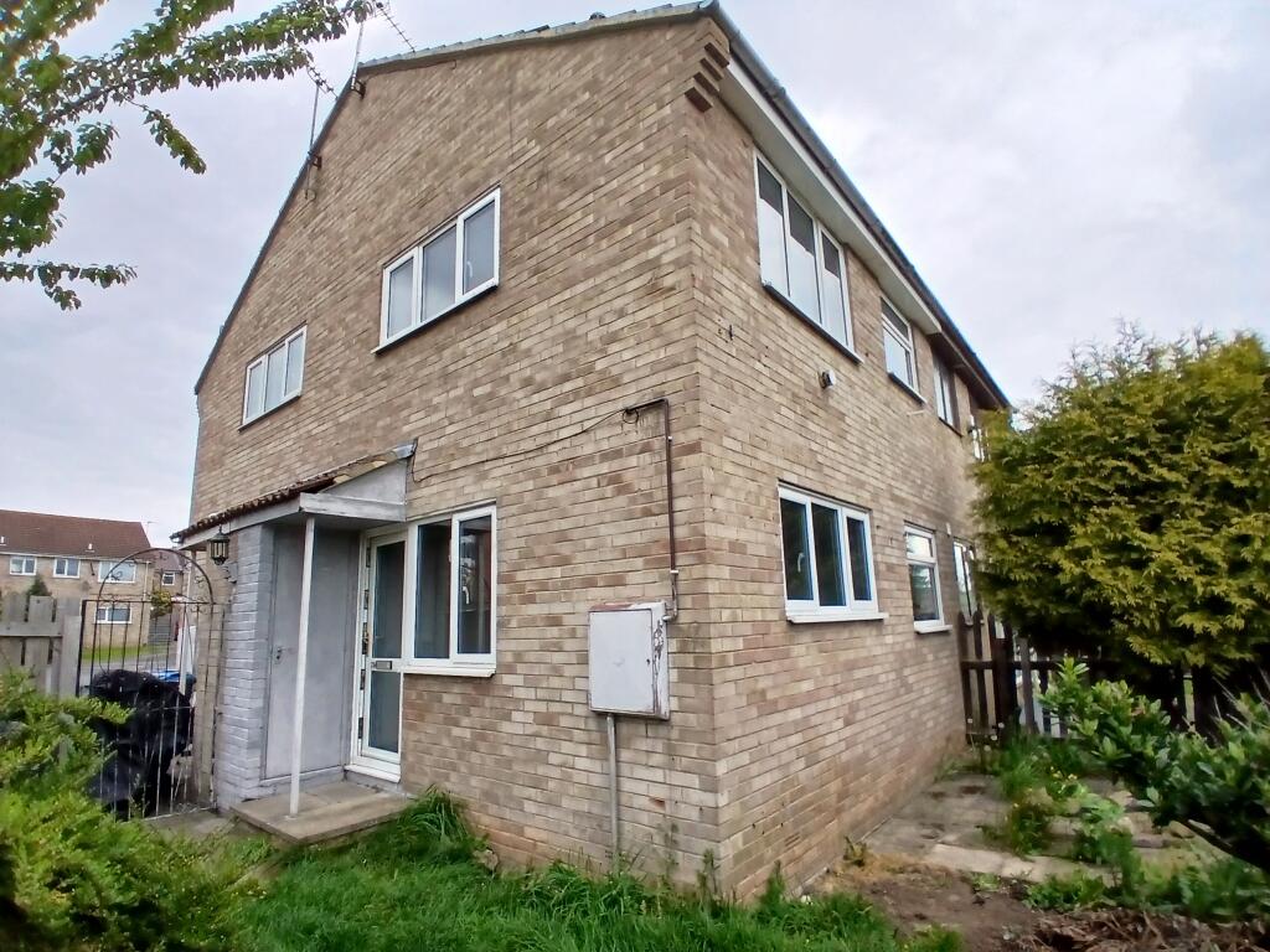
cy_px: 476
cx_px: 635
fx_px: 624
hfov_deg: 91.0
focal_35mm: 17
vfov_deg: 74.7
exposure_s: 1/714
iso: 50
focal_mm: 1.4
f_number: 2.2
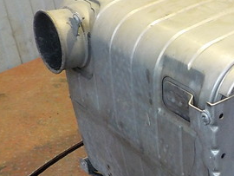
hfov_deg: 25.6
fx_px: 480
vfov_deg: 20.7
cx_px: 251
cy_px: 117
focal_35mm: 71
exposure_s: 1/30
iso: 400
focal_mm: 4.1
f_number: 3.3
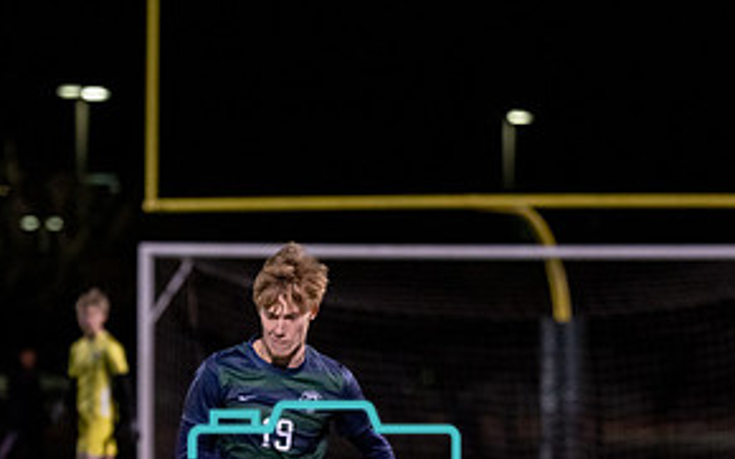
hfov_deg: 5.8
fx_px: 7309
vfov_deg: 3.6
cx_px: 219
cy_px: 538
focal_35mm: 365
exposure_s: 1/1000
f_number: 2.8
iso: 2500
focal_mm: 133
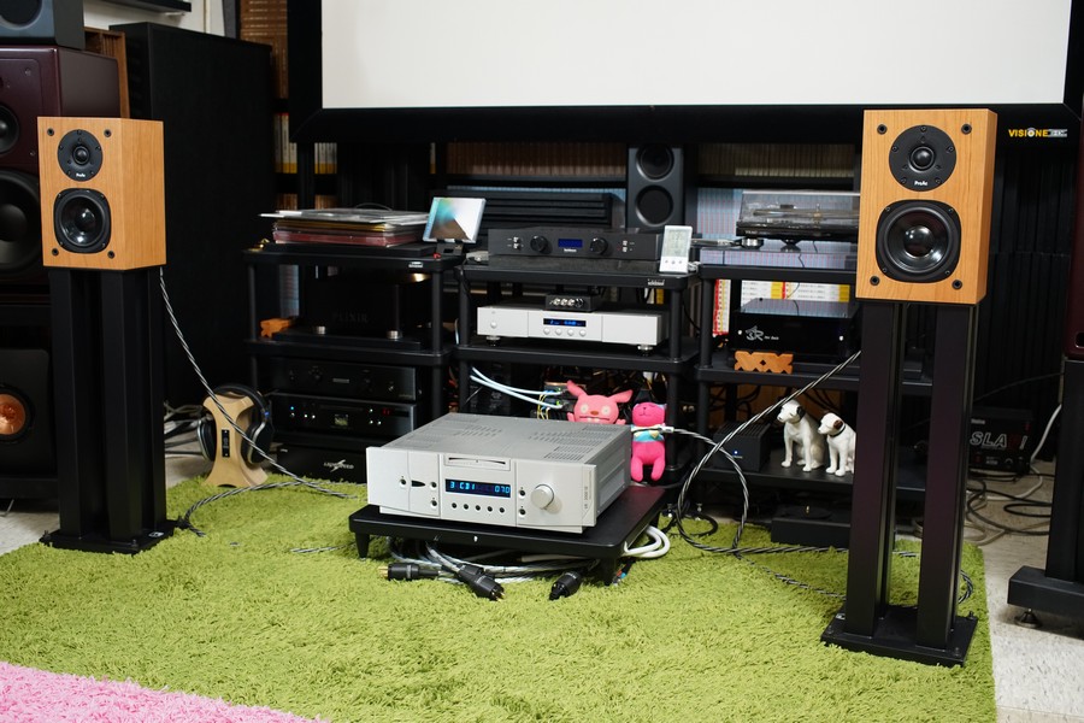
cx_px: 542
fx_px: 1204
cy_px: 362
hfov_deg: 48.5
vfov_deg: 33.4
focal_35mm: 40
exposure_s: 1/60
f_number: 5.6
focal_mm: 40
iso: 1600
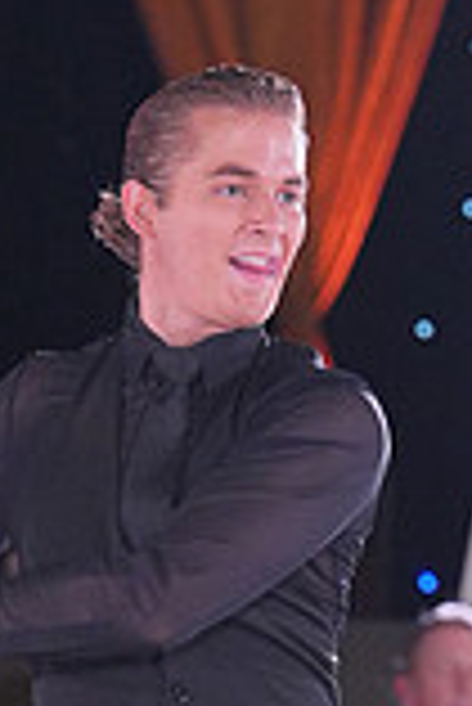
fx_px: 9791
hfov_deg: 2.8
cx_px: -52
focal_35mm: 499
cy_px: 931
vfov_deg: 4.1
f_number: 4
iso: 2000
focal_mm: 135
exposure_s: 1/400
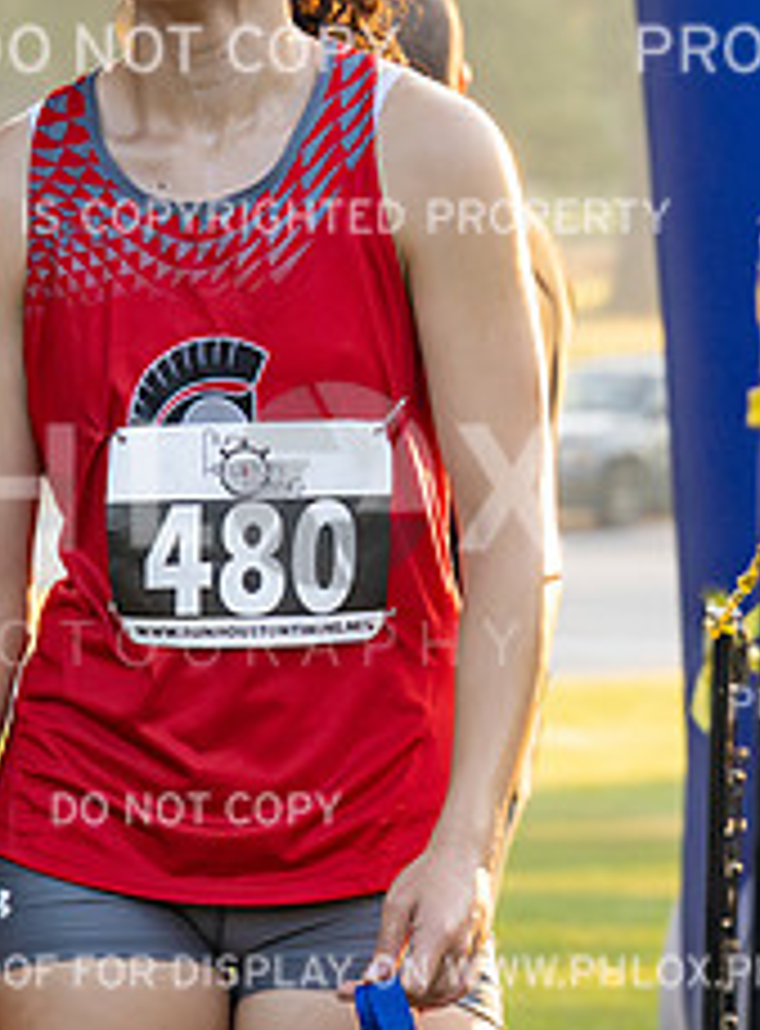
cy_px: 268
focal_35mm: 432
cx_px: 195
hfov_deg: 3.4
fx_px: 12778
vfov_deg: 4.6
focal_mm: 92
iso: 1600
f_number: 5.6
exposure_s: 1/800
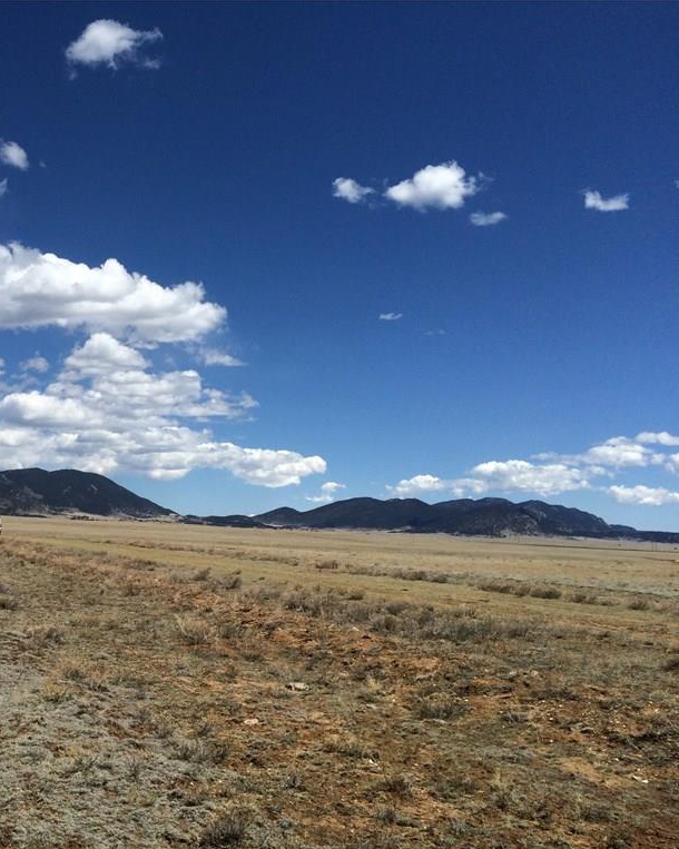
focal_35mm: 38
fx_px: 955
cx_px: 118
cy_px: 426
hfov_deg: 37.5
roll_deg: -0.8
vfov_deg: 47.9
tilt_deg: +3.8
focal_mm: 4.15
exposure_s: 1/4566
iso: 32
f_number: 2.2
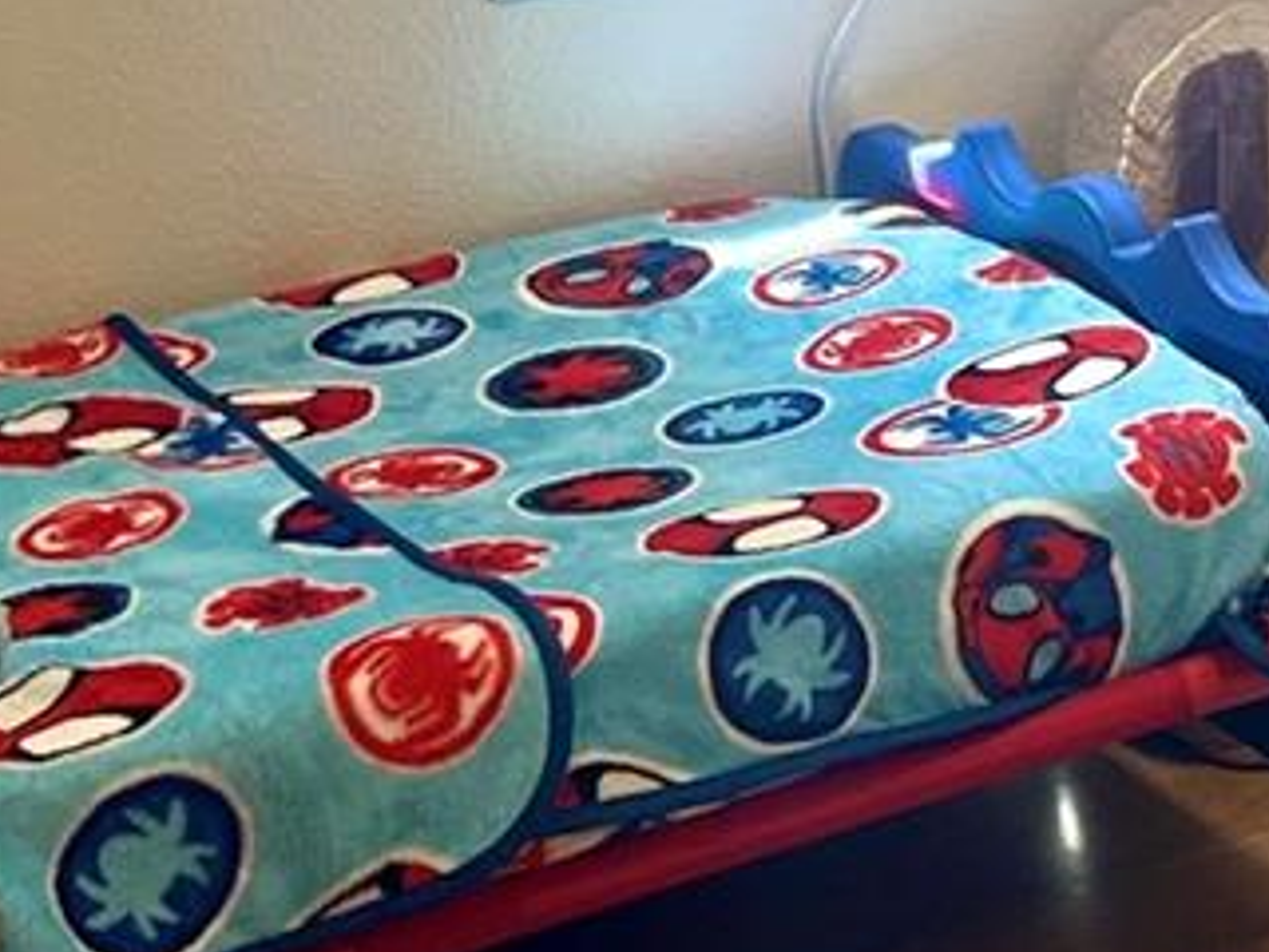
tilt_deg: -3.5
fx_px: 4289
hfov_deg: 15.6
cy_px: -861
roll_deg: +3.9
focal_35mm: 117
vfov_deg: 11.6
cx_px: 1872
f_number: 1.6
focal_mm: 5.1
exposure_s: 1/120
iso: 80
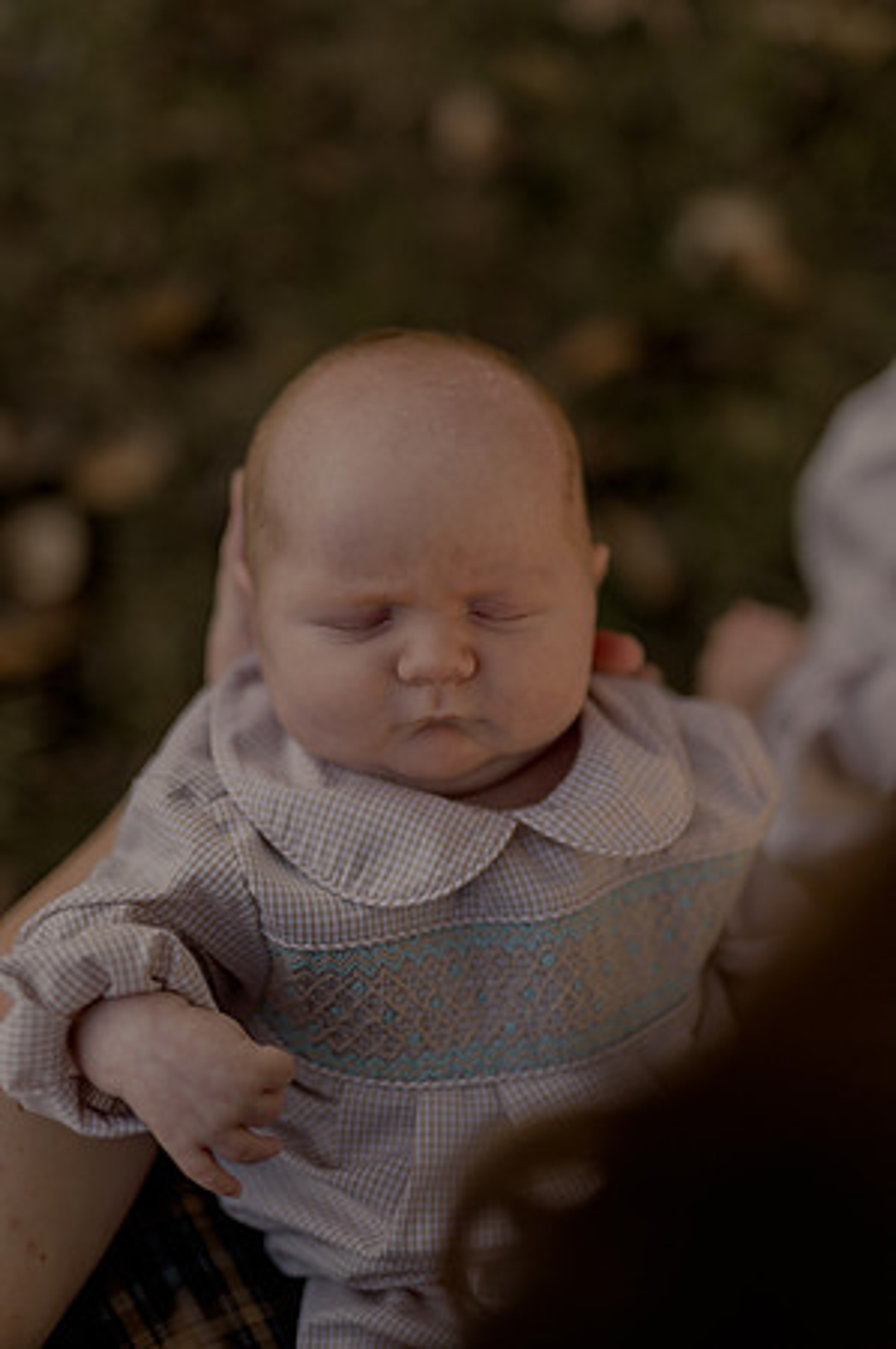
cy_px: 674
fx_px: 1871
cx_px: 448
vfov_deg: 39.6
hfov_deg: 26.9
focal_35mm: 50
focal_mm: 50
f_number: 1.8
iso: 160
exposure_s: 1/640
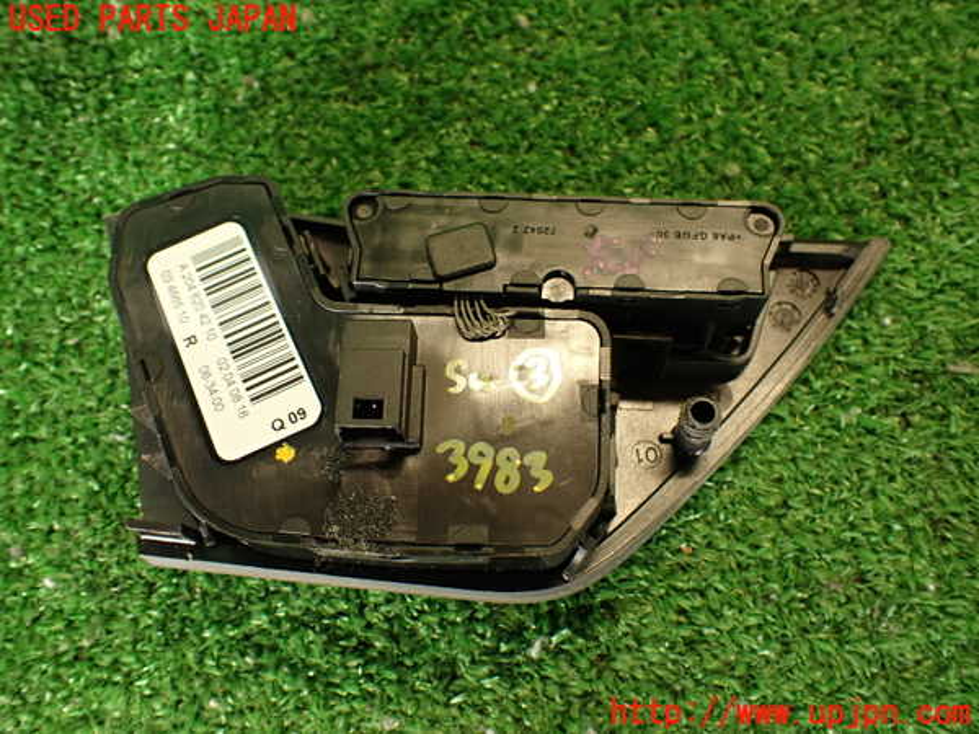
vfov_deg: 44.2
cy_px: 367
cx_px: 490
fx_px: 905
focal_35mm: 32
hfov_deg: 56.8
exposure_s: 1/30
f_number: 2.4
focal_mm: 5.79
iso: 200
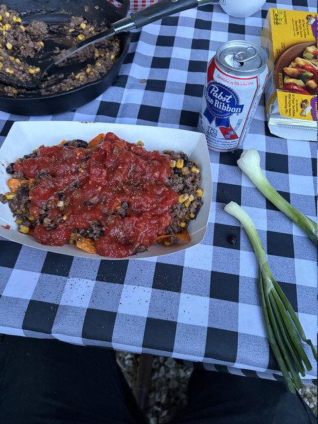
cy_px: 212
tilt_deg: -56.3
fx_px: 318
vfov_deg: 67.3
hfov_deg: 53.1
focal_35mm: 26
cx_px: 159
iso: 500
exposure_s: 1/40
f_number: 1.6
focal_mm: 5.96
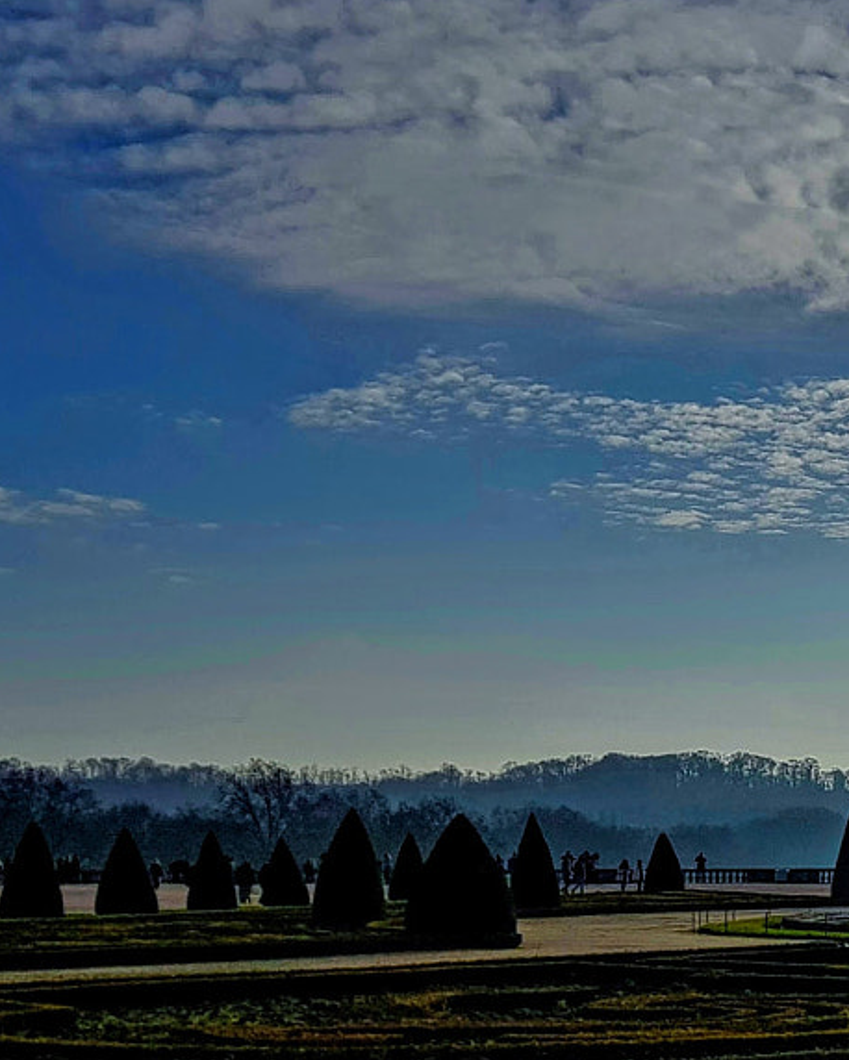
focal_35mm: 71
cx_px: 1285
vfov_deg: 26.3
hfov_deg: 18.9
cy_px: 828
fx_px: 2229
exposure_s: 1/11264
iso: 40
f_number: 1.7
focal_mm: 4.2
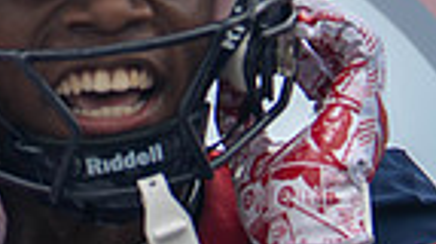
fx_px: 5911
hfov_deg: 4.2
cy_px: -115
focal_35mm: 512
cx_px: -238
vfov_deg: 2.4
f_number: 2.8
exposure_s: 1/1000
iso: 64
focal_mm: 70
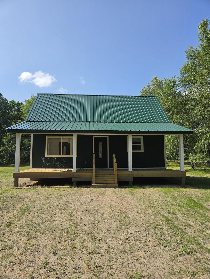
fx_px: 186
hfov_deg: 58.9
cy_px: 140
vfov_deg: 73.9
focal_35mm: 23
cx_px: 105
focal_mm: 5.4
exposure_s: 1/3229
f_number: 1.8
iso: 80
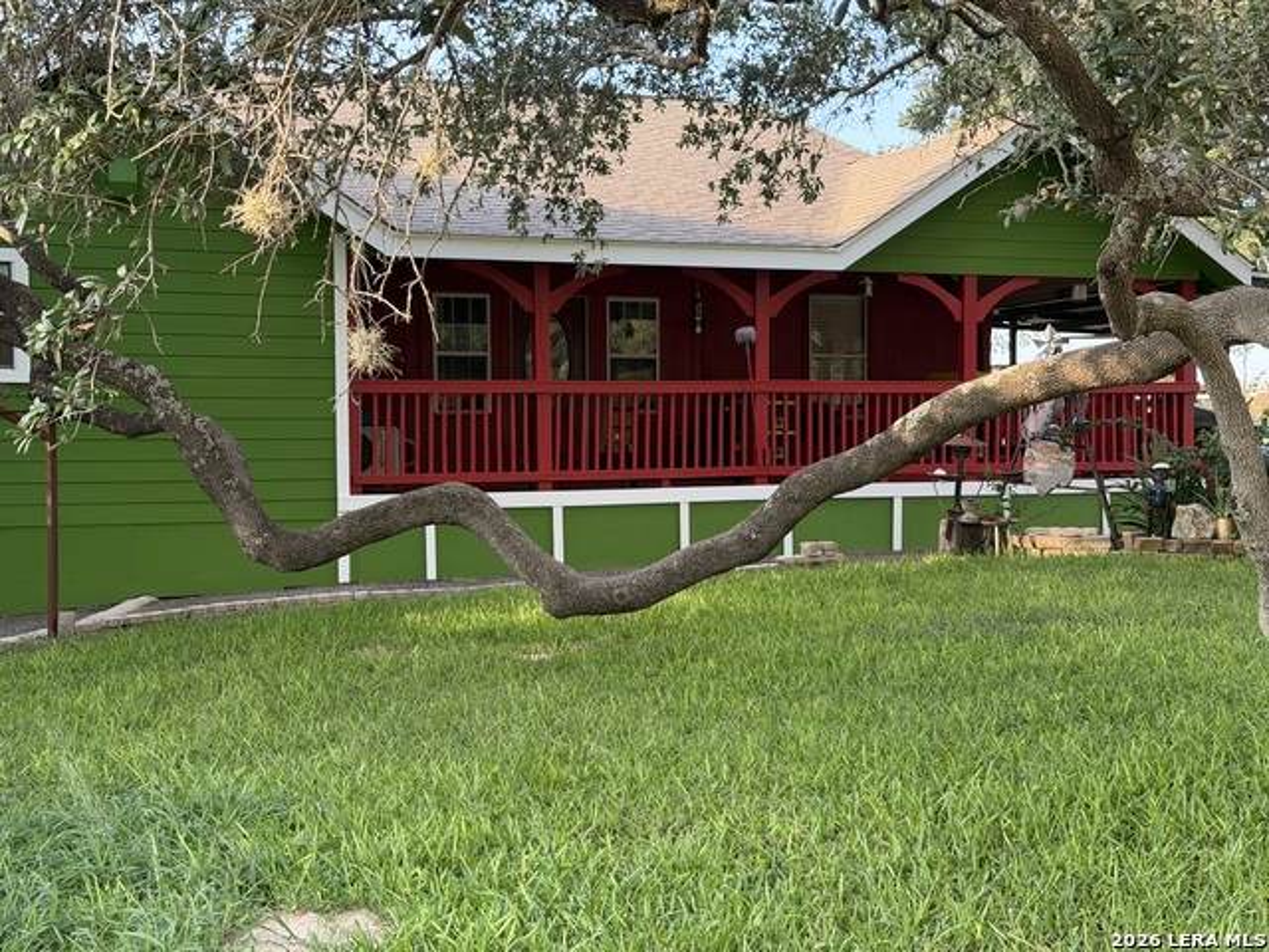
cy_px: 476
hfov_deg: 39.7
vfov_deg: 30.3
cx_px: 634
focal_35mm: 48
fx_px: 1760
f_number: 1.78
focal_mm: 6.76
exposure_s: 1/202
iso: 100
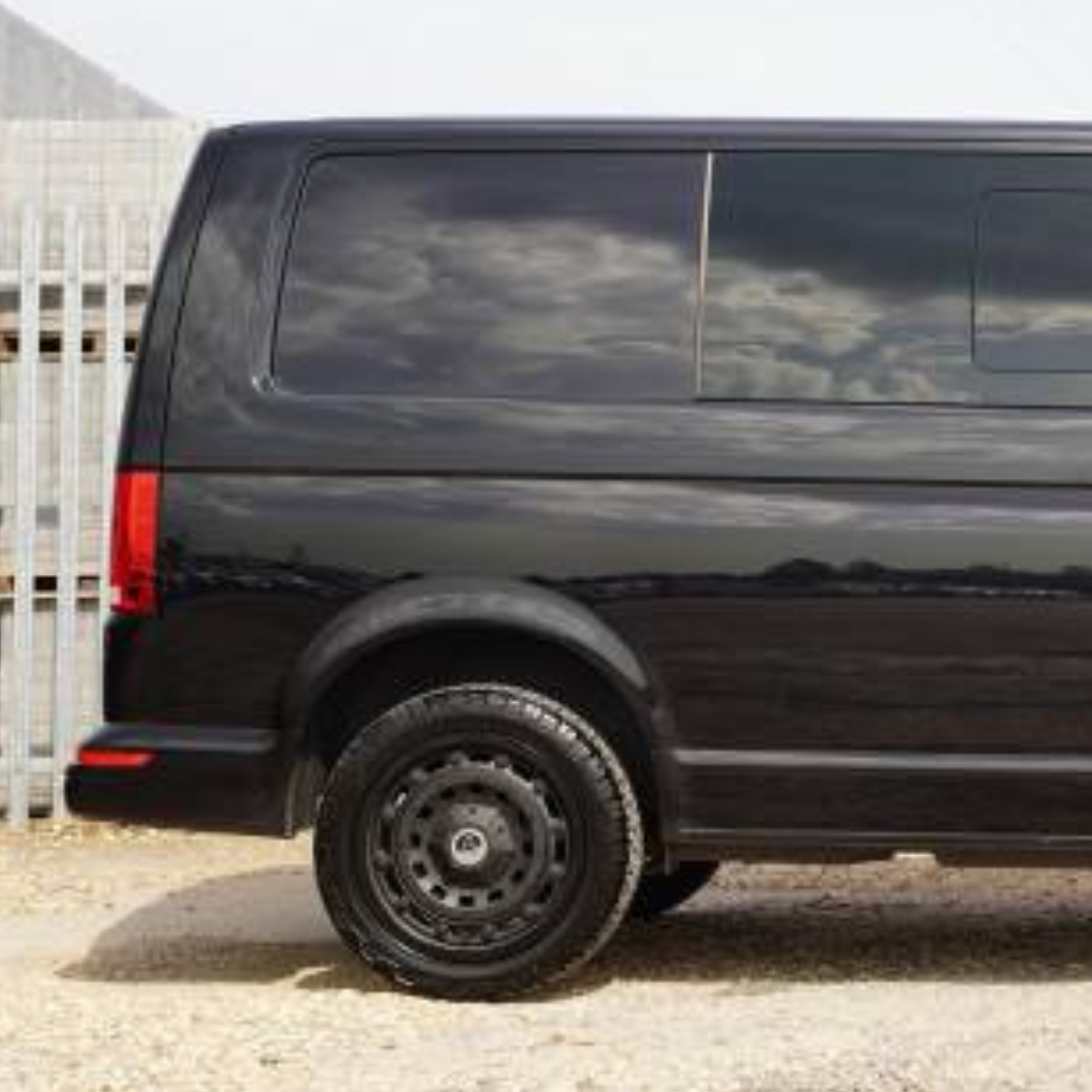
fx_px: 3078
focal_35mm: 86
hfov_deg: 19.5
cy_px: 494
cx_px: 1106
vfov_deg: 20.1
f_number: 5
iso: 100
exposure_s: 1/160
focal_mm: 48.7
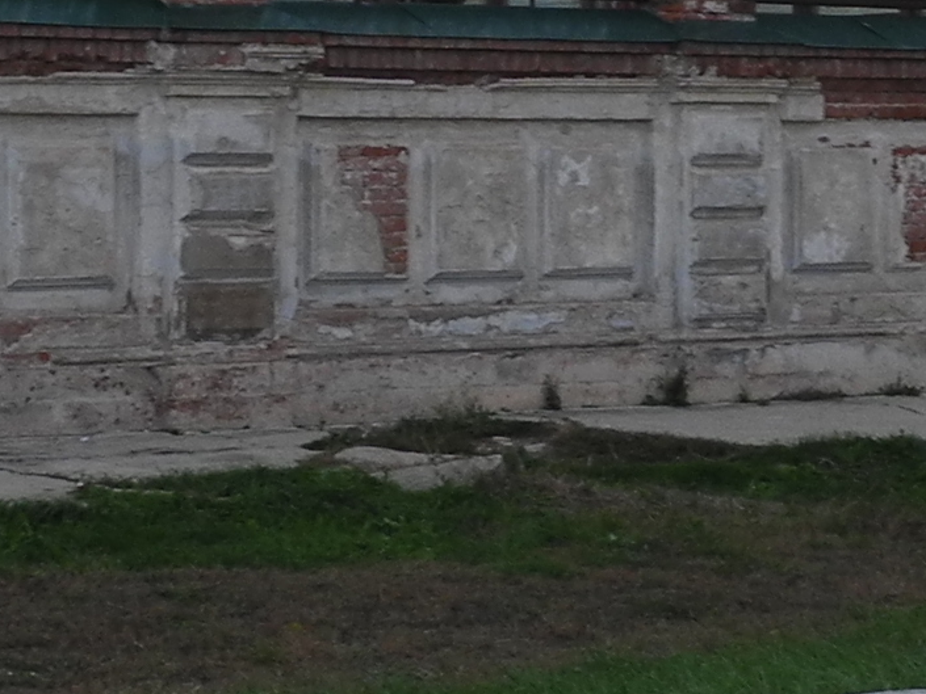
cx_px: 782
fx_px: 4843
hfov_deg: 10.9
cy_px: -399
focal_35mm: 181
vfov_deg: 8.0
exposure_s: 1/42.8
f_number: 3.2
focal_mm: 7.4
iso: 100
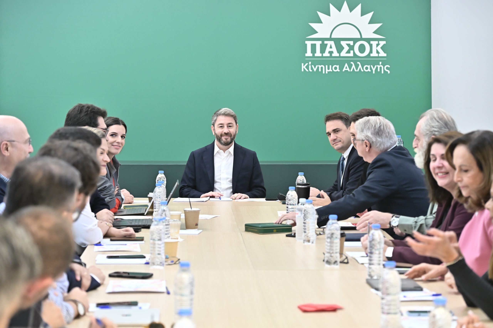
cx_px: 246
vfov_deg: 14.7
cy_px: 164
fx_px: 1274
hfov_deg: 21.9
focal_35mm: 93
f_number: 4.5
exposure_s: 1/250
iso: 2200
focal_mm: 93
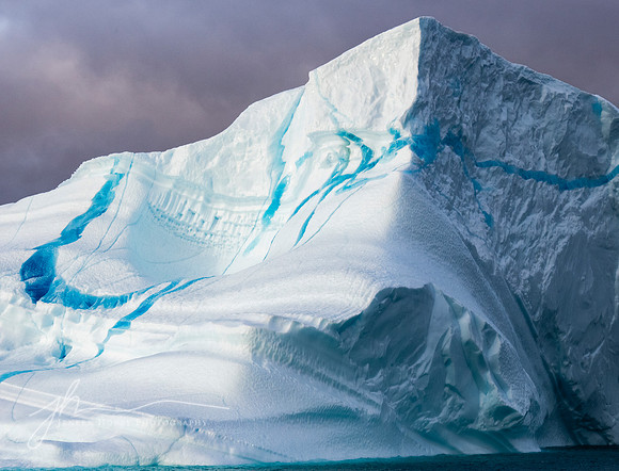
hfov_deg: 13.0
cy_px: 225
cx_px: 249
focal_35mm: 151
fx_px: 2713
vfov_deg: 9.9
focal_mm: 110
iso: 1600
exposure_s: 1/500
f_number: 14
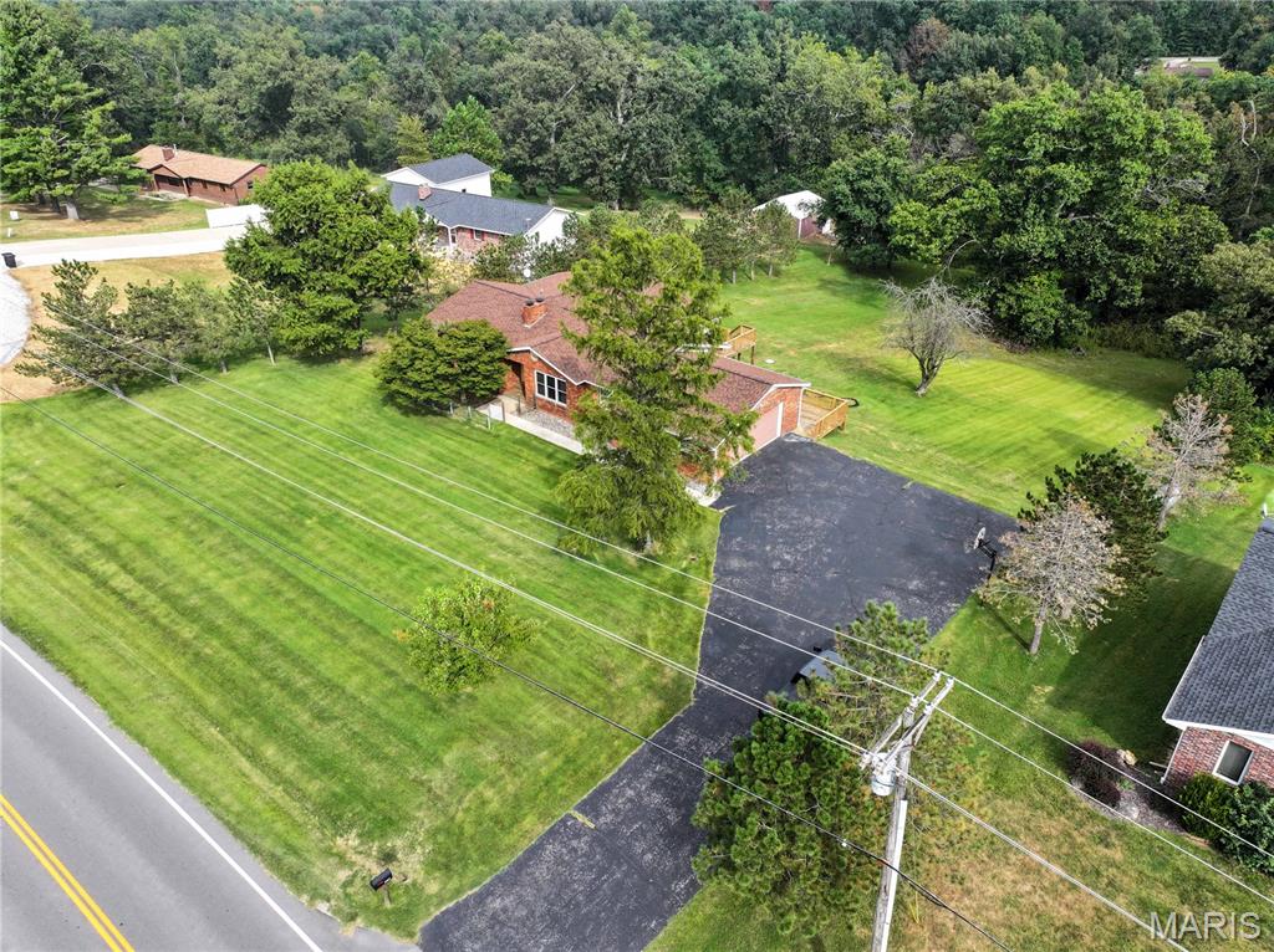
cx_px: 637
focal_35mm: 24
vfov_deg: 56.7
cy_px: 476
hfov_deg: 71.6
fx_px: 882
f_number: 2.8
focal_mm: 12.29
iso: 100
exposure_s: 1/1000
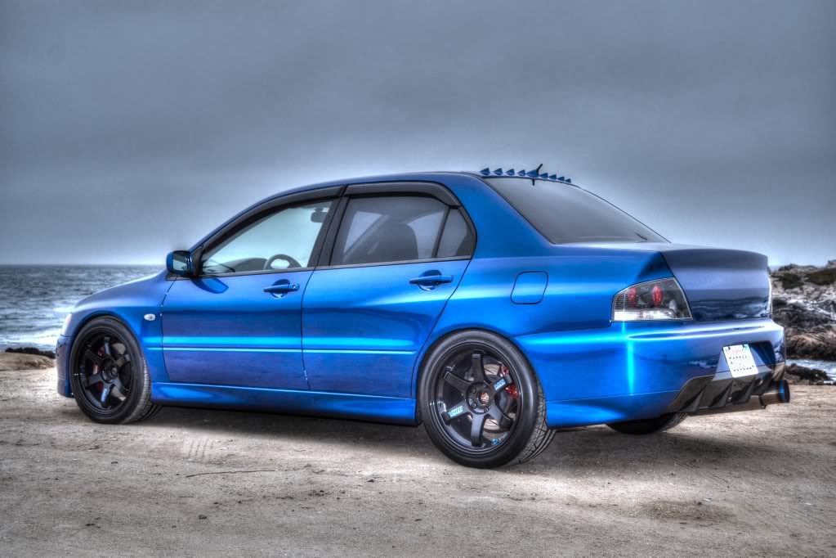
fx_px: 1115
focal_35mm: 48
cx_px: 418
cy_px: 279
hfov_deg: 41.1
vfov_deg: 28.1
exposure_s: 1/200
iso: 100
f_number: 4.8
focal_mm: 32
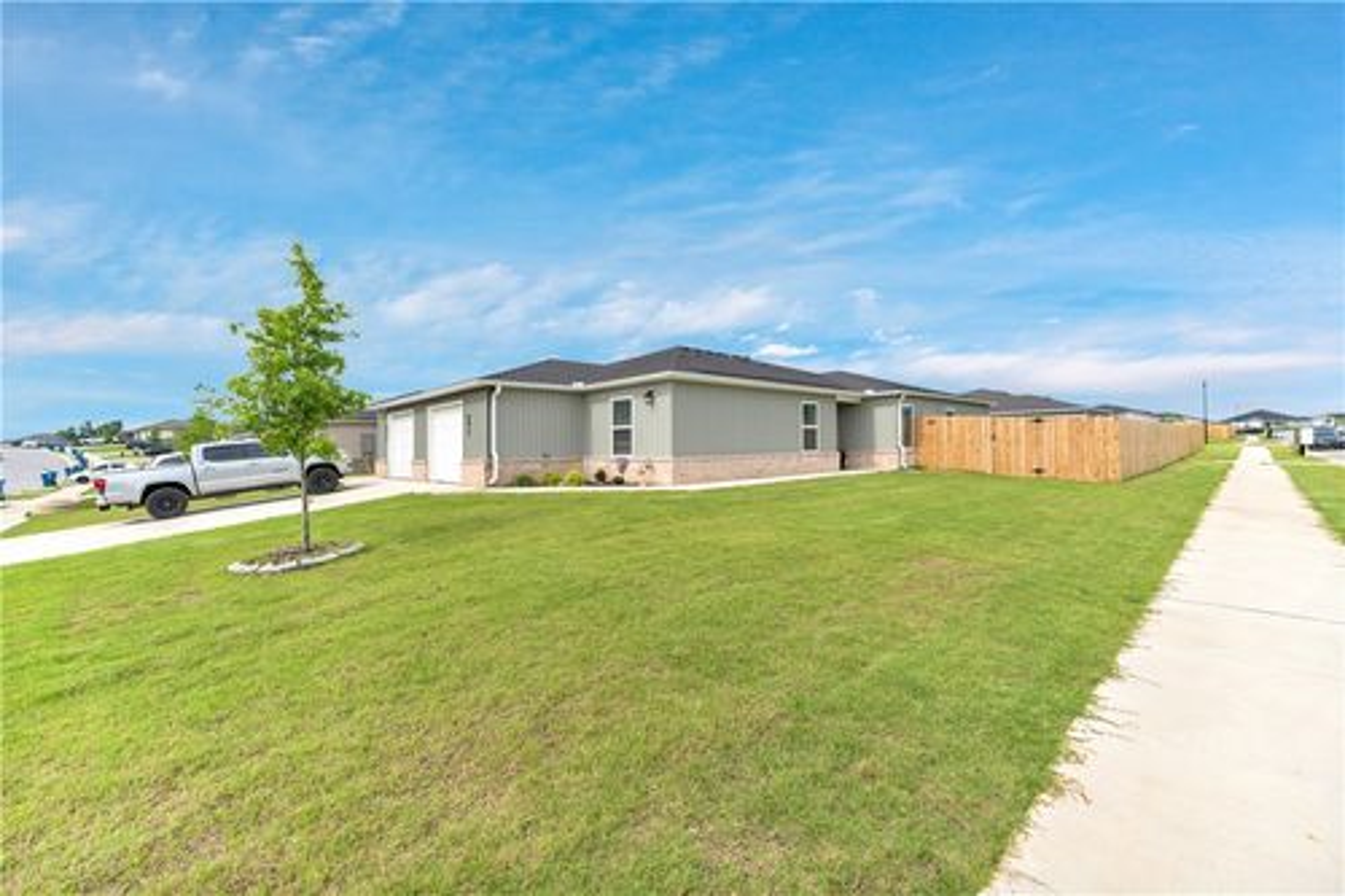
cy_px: 448
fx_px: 523
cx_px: 672
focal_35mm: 14
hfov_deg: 104.3
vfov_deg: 81.2
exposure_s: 1/1250
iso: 250
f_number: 2.8
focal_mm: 14
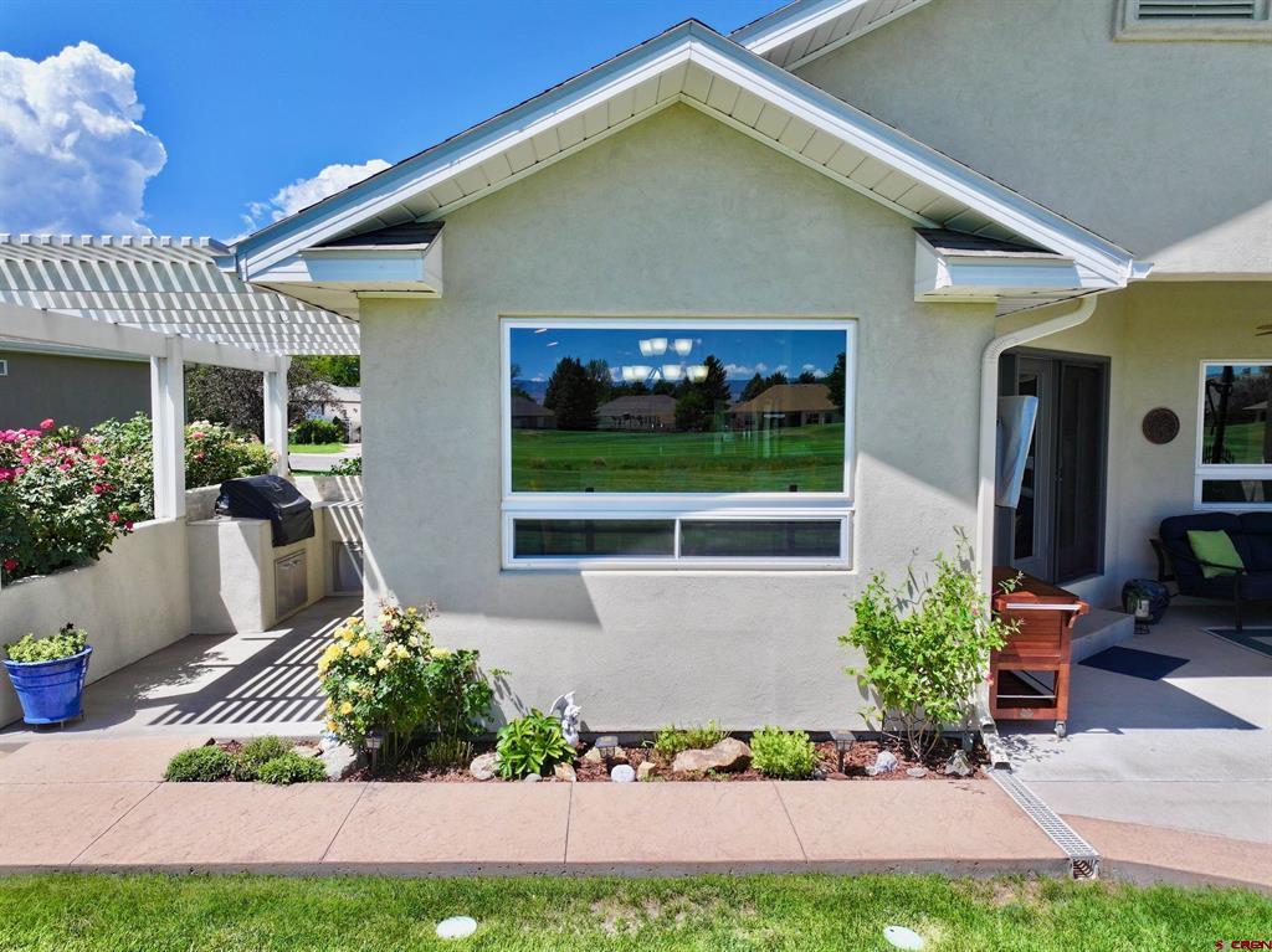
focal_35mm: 24
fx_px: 881
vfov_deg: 56.8
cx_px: 636
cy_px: 476
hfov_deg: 71.6
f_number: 2.8
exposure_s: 1/2000
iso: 150
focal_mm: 12.29
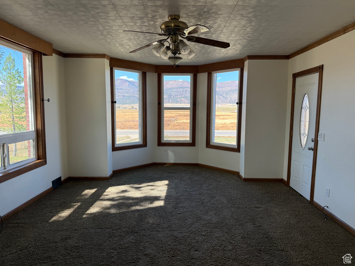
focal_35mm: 24
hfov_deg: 71.6
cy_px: 133
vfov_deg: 56.8
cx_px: 178
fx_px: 246
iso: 100
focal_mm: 6.76
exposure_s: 1/353
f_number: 1.78
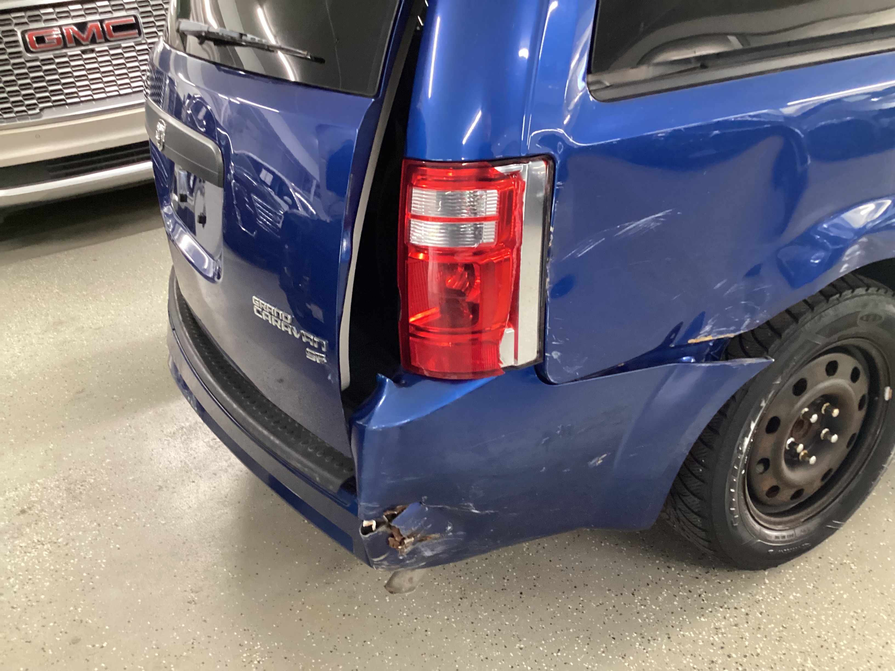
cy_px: 336
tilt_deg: -31.1
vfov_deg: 45.4
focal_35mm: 31
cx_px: 448
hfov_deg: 58.4
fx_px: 802
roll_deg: +3.2
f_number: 2.4
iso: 400
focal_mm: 3.3
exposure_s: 1/30
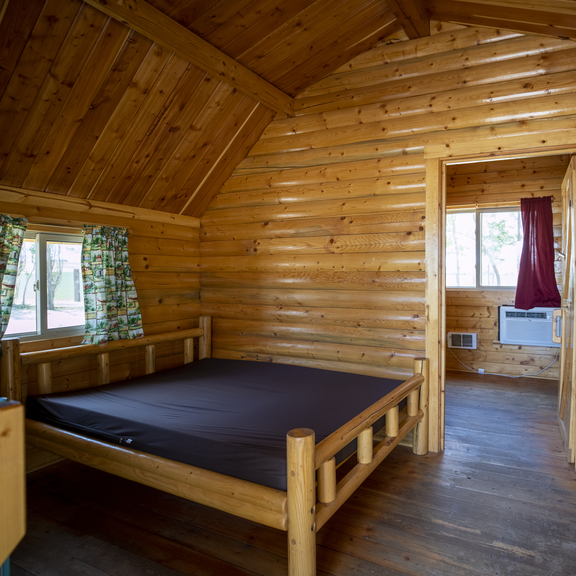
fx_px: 395
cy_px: 281
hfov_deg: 70.1
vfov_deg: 72.1
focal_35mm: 21
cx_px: 383
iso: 800
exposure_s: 1/80
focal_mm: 16
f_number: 2.8
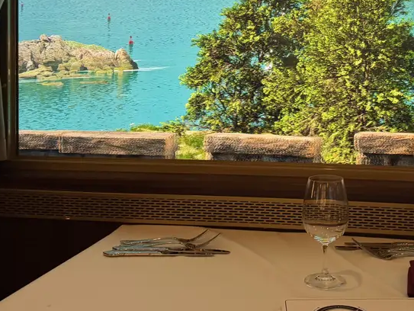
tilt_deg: -1.4
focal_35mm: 53
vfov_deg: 27.0
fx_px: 634
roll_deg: -0.5
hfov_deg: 35.5
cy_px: 56
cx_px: 300
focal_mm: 6.76
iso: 160
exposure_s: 1/61
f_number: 1.78
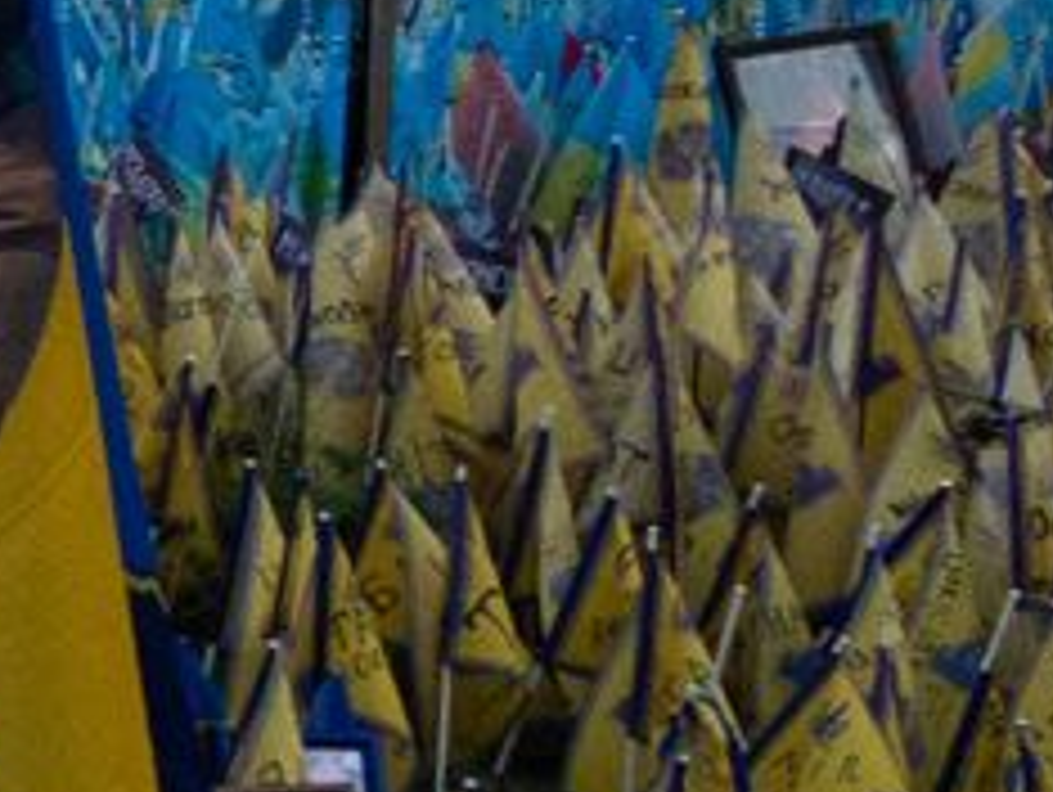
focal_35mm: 189
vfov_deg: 7.9
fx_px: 5755
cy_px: 317
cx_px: -3024
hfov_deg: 7.6
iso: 1600
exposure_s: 1/1000
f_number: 16
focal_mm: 24
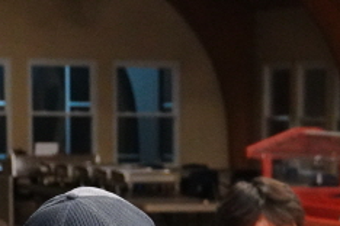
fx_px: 1643
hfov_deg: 11.7
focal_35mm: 174
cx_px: 305
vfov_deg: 7.7
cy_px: 374
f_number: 5
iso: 6400
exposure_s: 1/60
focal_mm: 34
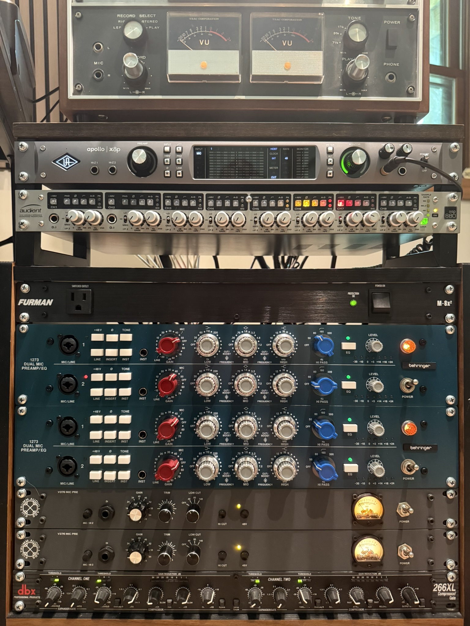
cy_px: 313
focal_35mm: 24
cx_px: 235
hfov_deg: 56.8
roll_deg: -1.8
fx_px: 434
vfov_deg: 71.6
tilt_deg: -3.8
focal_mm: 6.76
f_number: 1.78
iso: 800
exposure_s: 1/30
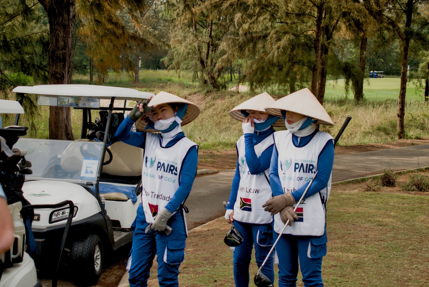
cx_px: 214
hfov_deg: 35.0
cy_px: 144
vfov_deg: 23.8
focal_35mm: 57
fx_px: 679
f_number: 4.8
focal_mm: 38
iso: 250
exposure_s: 1/500
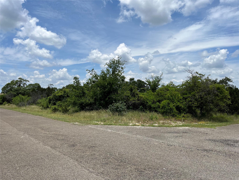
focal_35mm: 26
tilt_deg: +2.5
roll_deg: +0.4
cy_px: 90
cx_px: 120
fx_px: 180
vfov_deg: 53.1
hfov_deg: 67.3
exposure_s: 1/5556
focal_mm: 5.1
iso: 50
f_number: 1.6
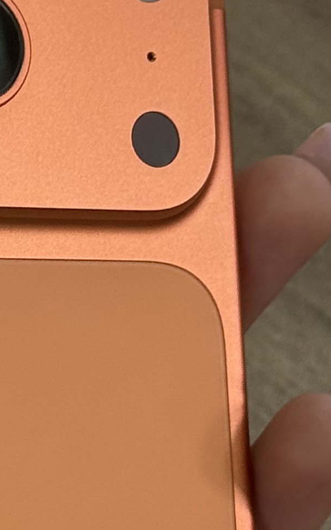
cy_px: 433
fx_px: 3060
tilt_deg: -61.5
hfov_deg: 6.2
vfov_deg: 9.9
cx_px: -45
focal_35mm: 212
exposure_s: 1/345
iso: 64
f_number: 1.78
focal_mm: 6.76
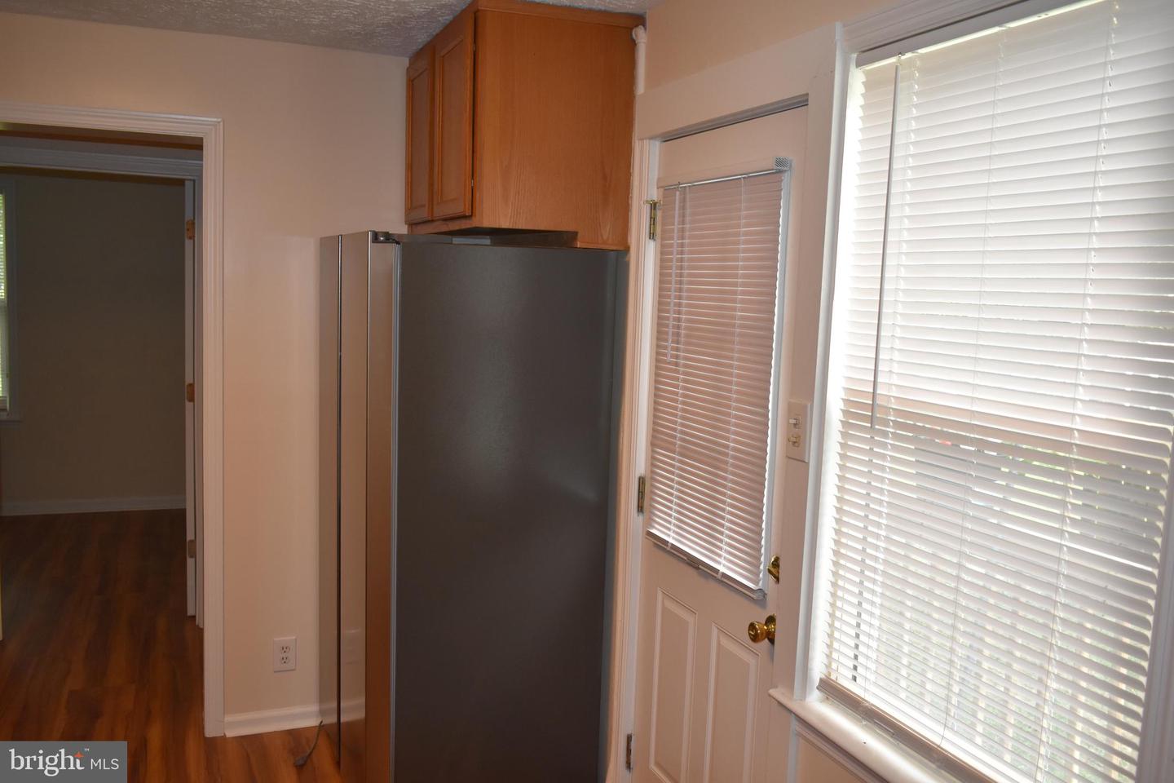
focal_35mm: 30
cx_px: 587
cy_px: 392
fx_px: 978
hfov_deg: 61.9
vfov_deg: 43.6
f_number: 5
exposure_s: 1/200
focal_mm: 20
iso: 800
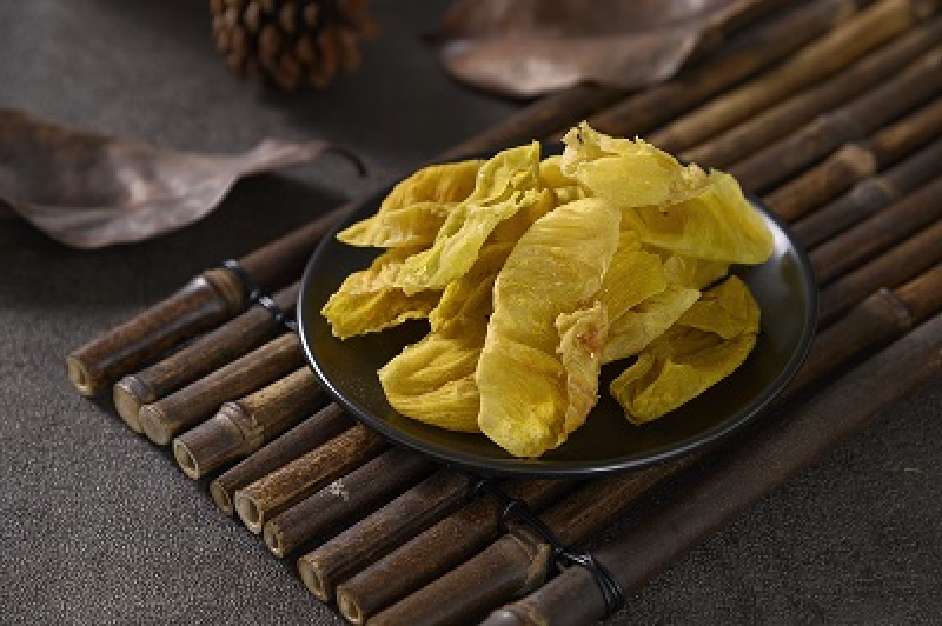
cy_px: 313
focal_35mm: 120
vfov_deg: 11.4
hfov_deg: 17.1
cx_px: 471
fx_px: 3137
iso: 100
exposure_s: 1/13
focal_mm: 120
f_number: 5.6
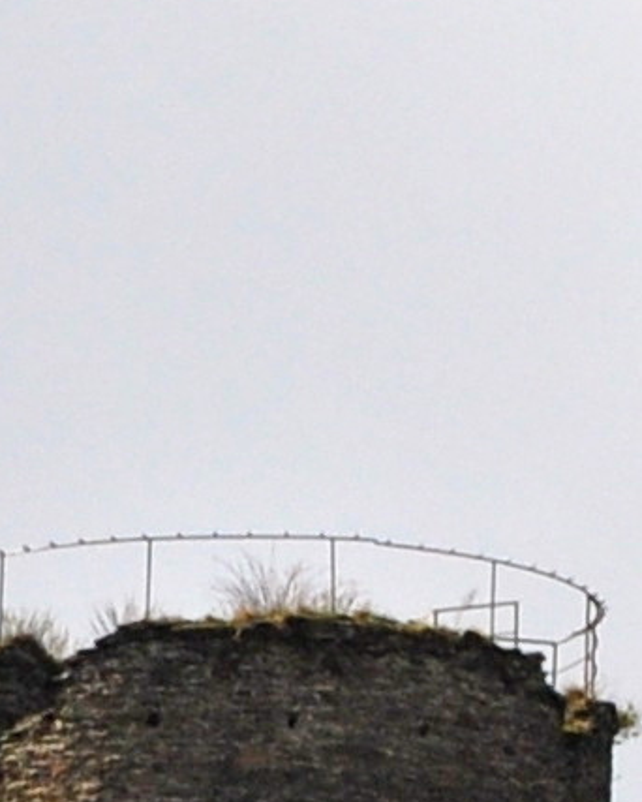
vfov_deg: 0.7
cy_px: 1760
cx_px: -1158
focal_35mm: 2823
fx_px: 67001
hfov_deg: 0.5
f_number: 7.1
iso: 400
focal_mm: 200
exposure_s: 1/1250
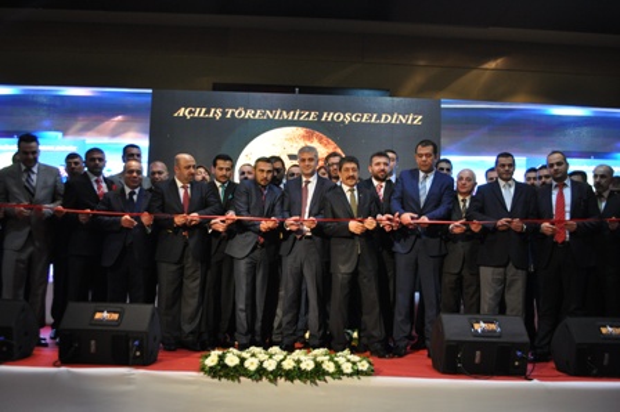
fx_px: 568
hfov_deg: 57.3
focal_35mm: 33
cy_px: 206
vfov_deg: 39.9
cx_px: 310
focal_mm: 22
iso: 800
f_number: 4
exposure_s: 1/50
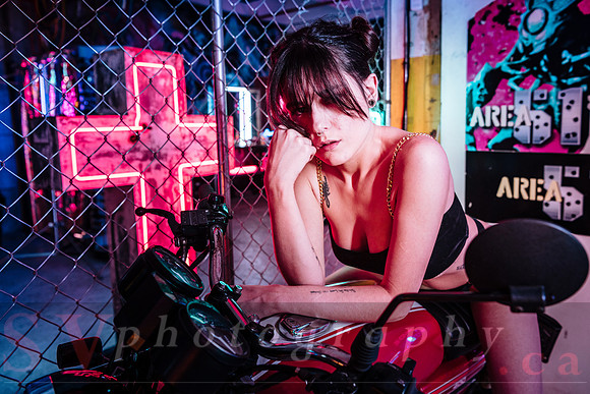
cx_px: 327
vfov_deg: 47.8
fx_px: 443
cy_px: 175
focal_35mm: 27
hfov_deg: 67.1
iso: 320
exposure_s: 1/60
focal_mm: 24
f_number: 3.5
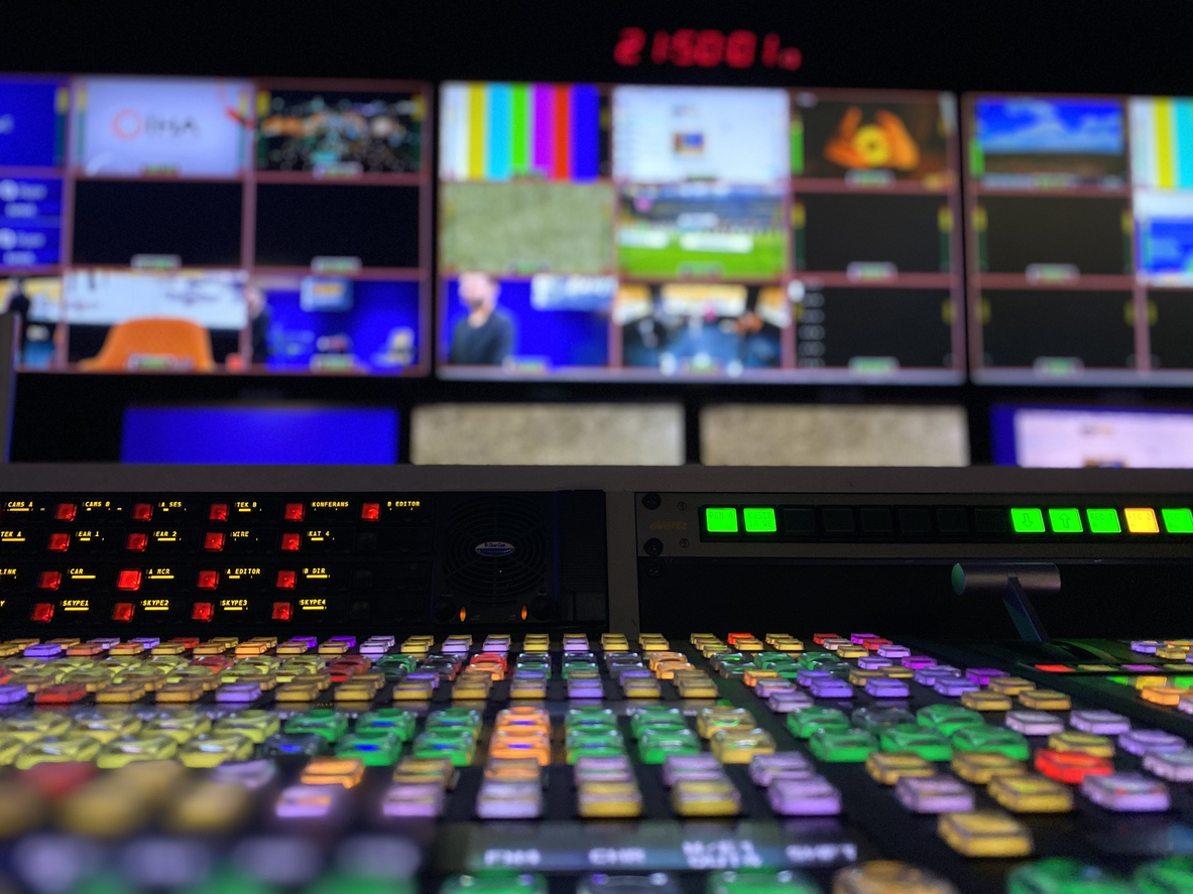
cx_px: 596
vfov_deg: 53.1
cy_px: 447
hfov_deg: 67.3
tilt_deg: +11.3
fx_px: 896
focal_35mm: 26
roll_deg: -0.3
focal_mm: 4.25
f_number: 1.8
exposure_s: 1/33
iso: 400
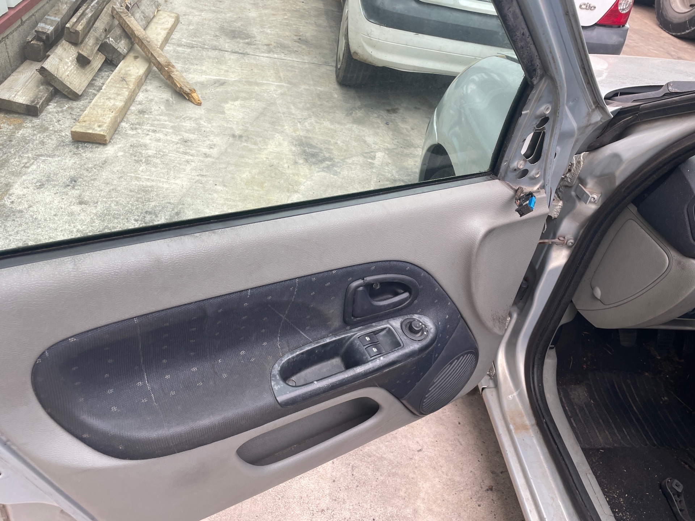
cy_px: 260
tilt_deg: -41.2
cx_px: 348
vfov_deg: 53.1
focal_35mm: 26
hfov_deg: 67.3
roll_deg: -9.0
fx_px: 522
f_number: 1.6
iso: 32
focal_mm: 4.2
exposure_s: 1/121
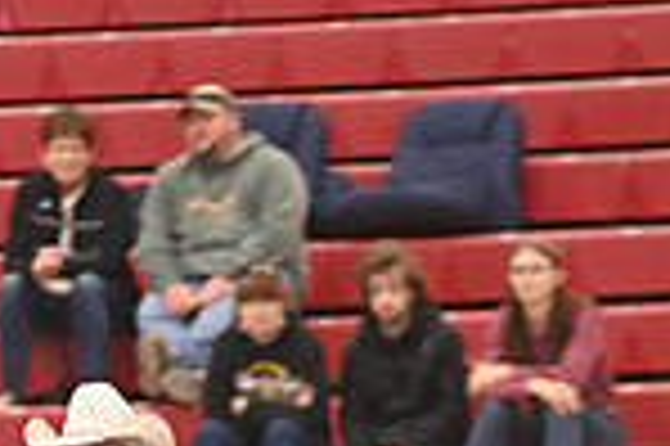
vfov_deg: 1.8
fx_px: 14482
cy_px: 858
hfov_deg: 2.6
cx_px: 148
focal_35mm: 779
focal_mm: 200
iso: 1600
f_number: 3.2
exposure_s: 1/250
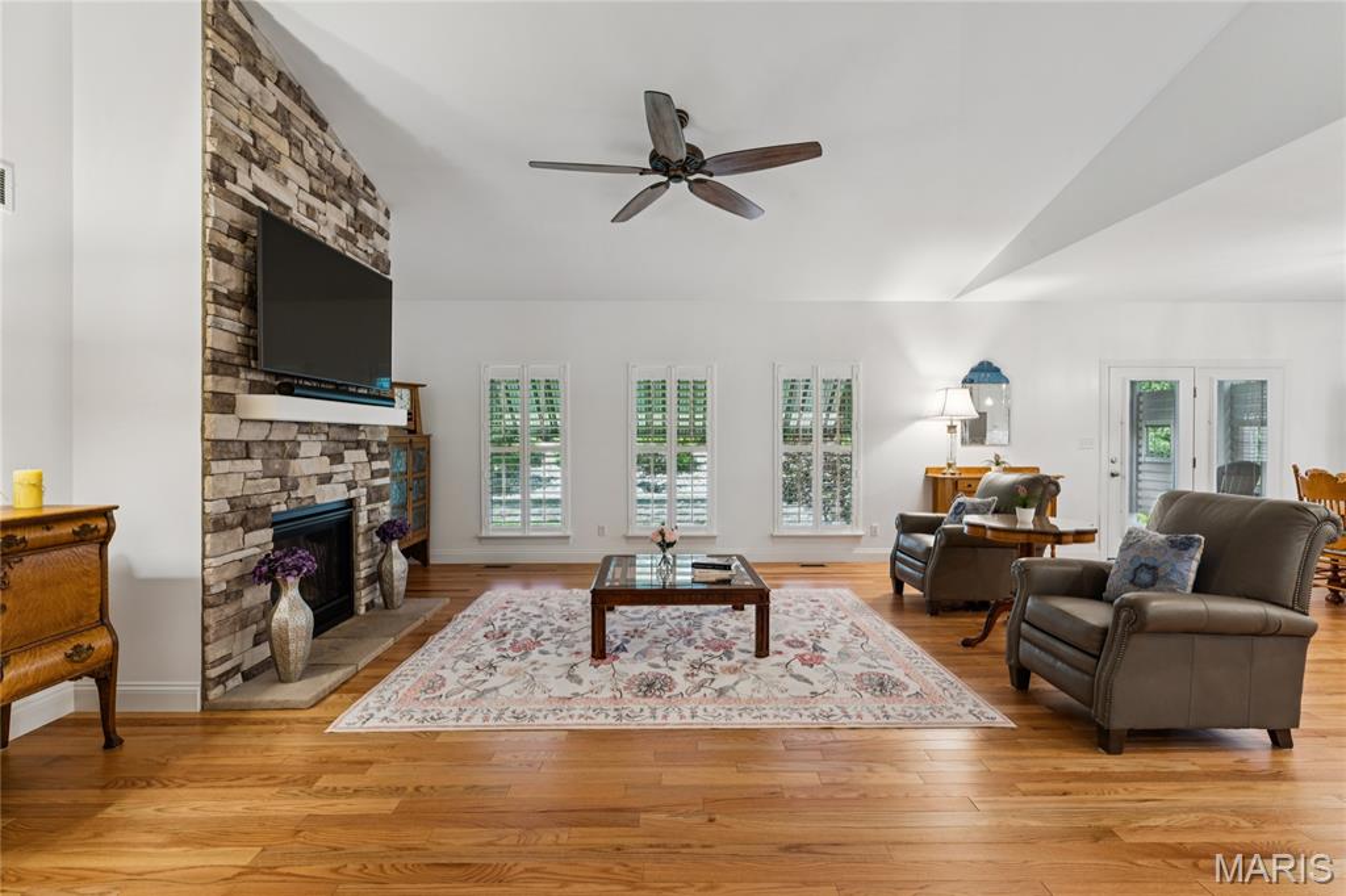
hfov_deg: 96.4
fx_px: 602
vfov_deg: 73.4
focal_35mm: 16
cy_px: 448
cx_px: 673
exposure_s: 1/2.5
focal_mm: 16.1
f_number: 13
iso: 200
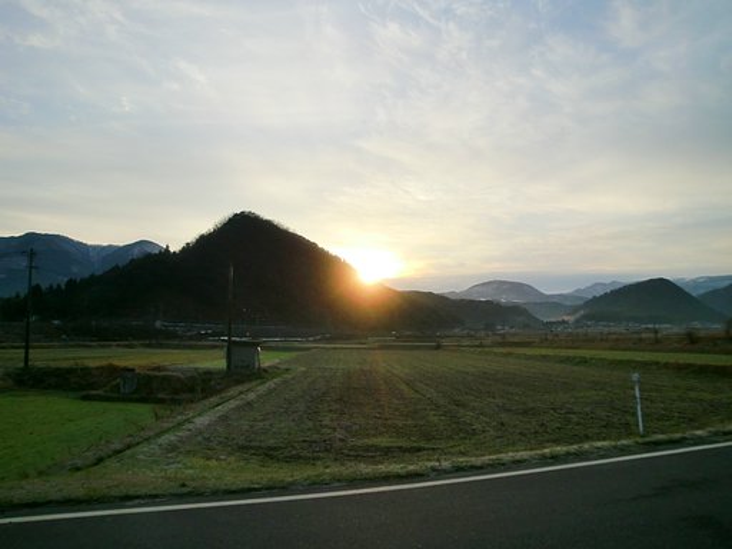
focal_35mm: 28
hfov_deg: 63.4
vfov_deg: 49.7
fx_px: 592
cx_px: 366
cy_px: 274
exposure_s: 1/160
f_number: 7.8
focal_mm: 4.65
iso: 64
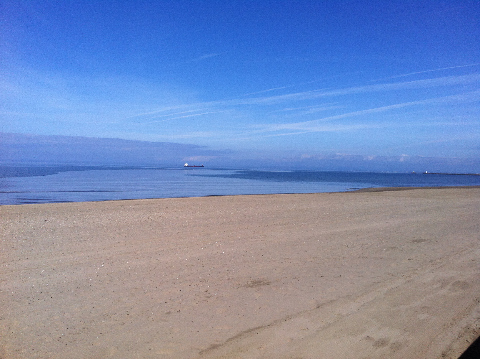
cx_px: 240
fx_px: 485
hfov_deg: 52.7
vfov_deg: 40.6
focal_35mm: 35
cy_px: 180
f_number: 2.8
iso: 80
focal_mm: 3.85
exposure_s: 1/2742
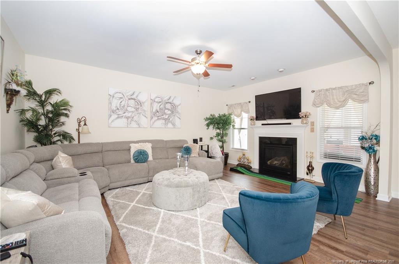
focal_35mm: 15
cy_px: 132
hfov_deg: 100.5
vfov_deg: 77.0
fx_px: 166
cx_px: 200
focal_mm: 10
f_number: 4
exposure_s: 1/60
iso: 1400
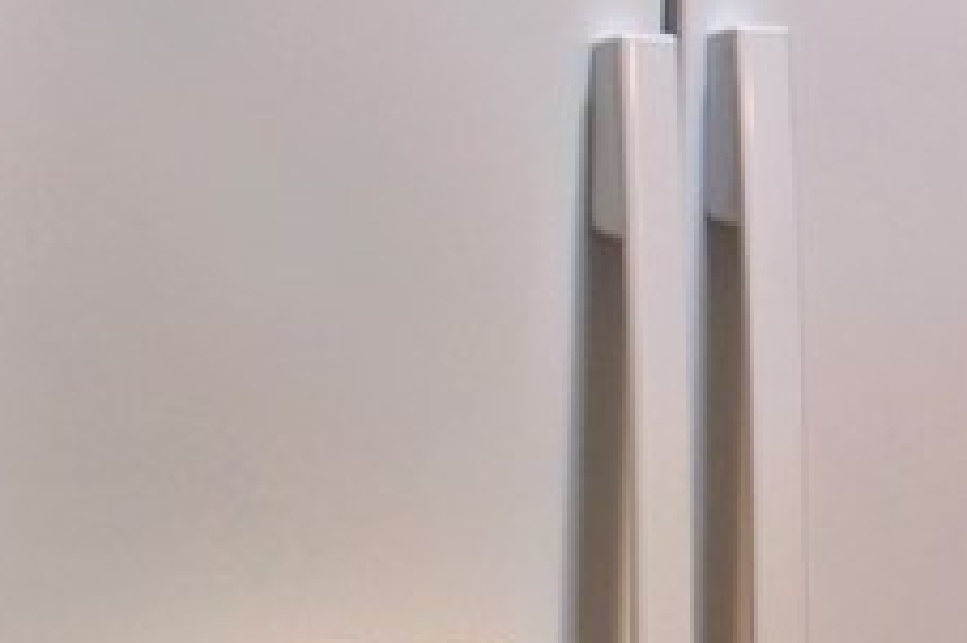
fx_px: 4241
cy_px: 571
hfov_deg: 11.6
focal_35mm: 158
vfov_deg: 8.6
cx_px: 1977
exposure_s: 1/80
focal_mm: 22
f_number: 3.8
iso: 400
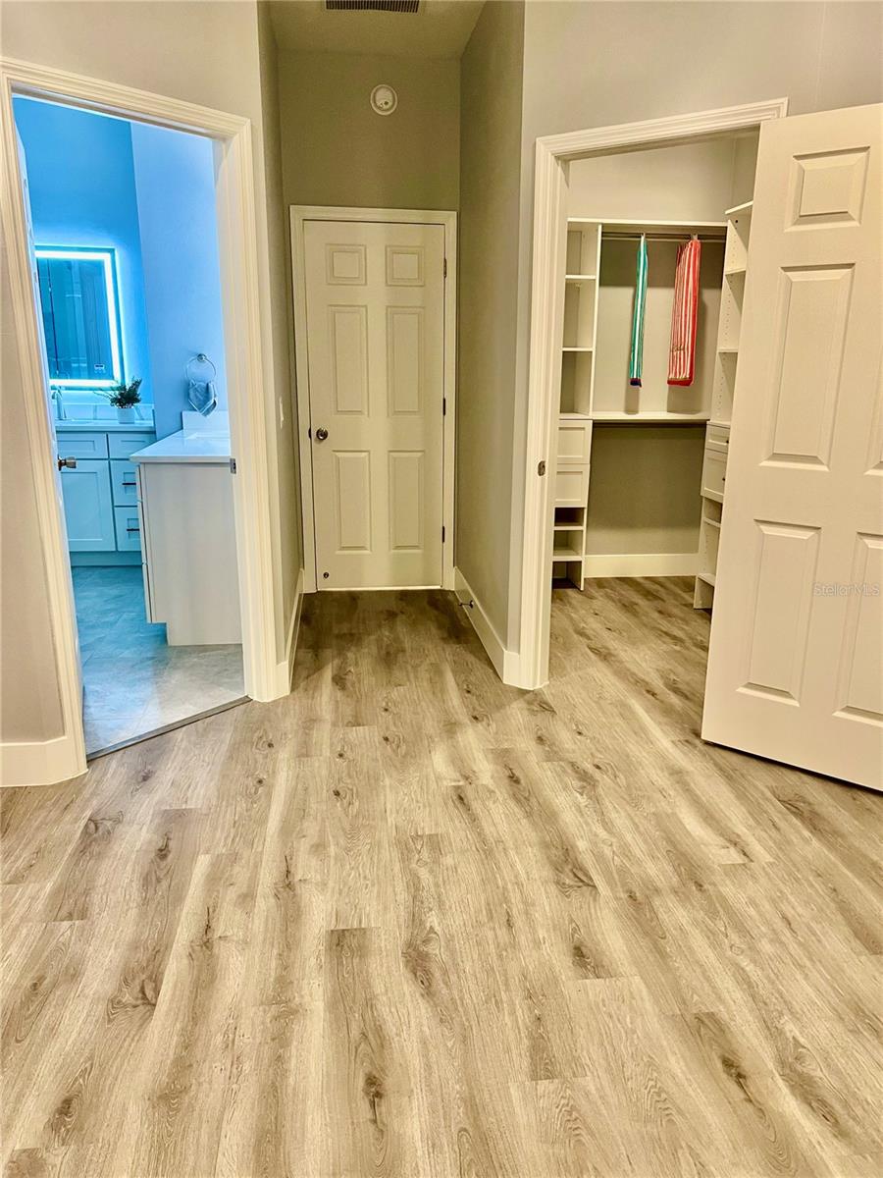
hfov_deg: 53.1
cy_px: 589
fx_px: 884
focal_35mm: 26
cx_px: 442
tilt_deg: -12.4
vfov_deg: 67.3
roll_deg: -0.9
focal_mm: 5.7
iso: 125
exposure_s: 1/60
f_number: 1.5
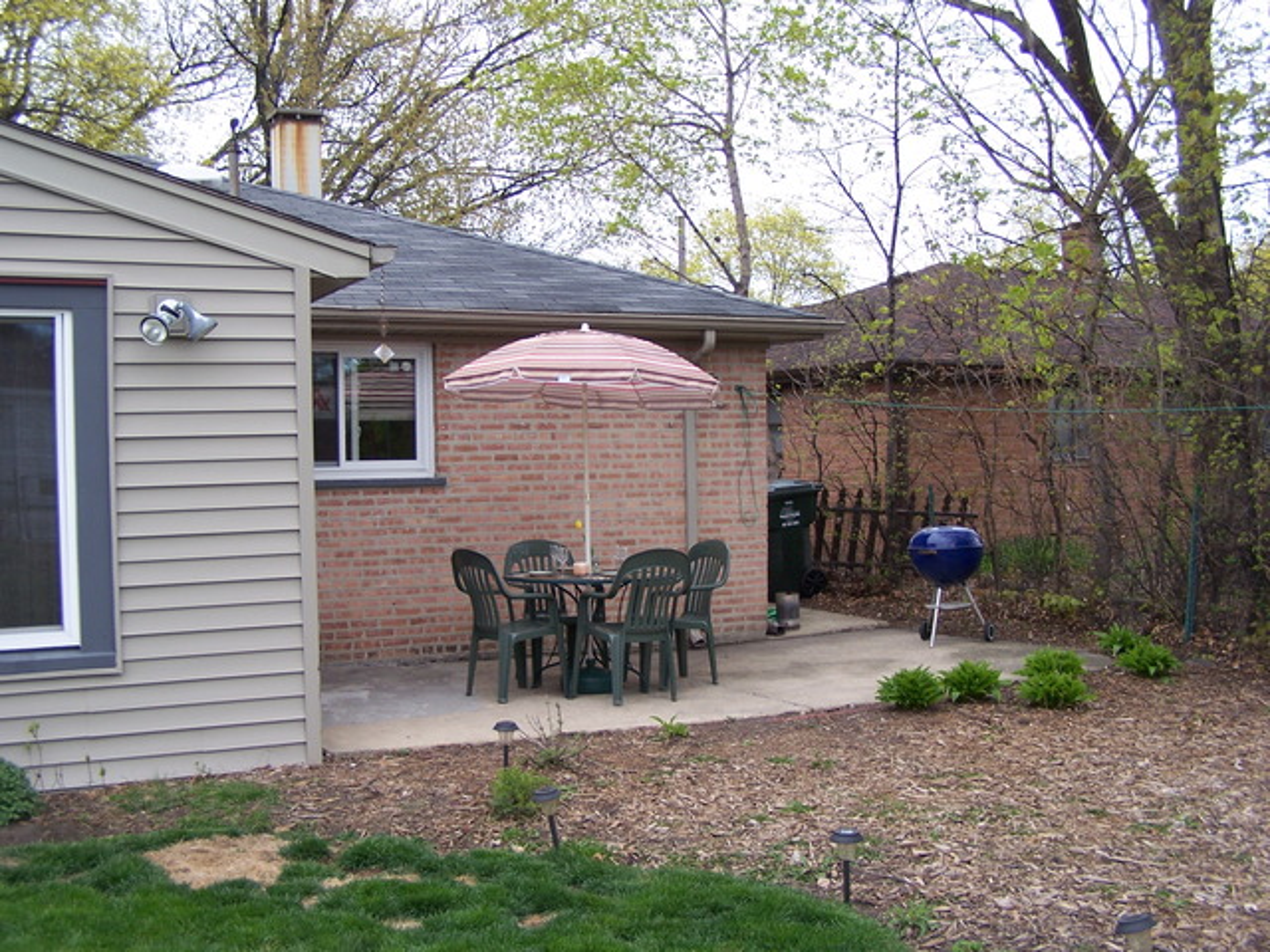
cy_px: 476
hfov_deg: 49.0
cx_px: 635
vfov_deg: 37.7
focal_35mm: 38
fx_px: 1394
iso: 80
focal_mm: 6.3
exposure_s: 1/400
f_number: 2.8
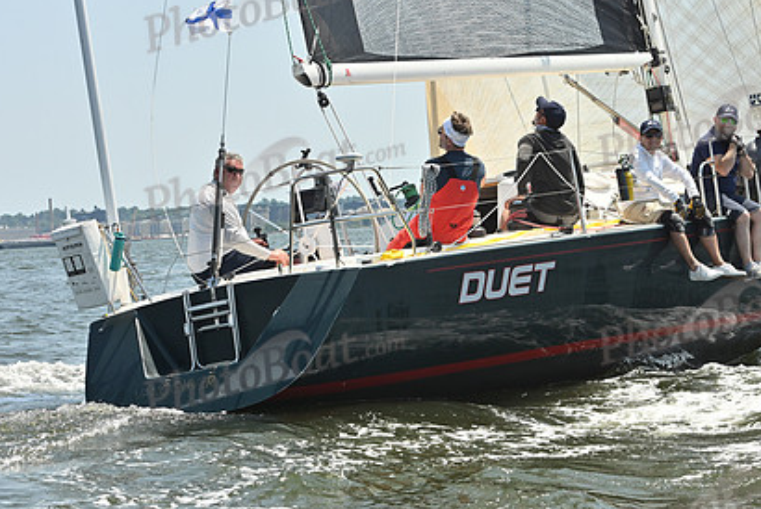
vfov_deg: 13.8
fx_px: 2094
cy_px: 246
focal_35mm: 99
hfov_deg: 20.5
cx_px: 503
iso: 320
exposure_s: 1/1250
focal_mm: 70
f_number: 7.1
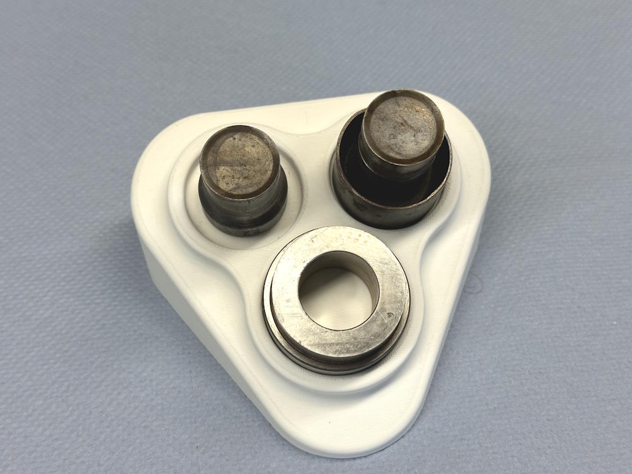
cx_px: 316
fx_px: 876
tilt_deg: -54.2
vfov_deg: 30.3
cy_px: 237
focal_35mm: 48
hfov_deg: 39.7
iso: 40
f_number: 1.78
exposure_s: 1/117
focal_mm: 6.86
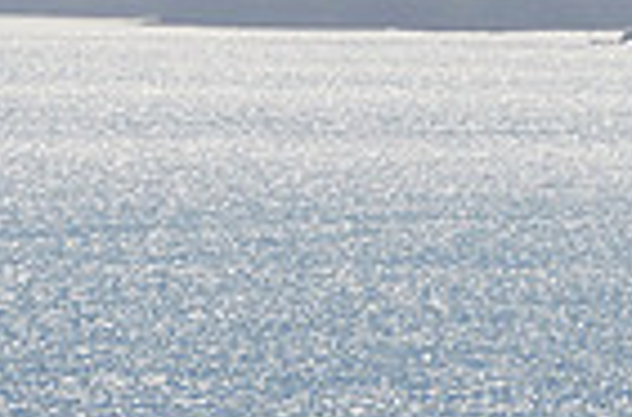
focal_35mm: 494
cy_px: 139
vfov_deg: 2.8
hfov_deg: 4.2
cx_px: 784
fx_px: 8643
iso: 100
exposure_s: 1/320
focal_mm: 80
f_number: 9
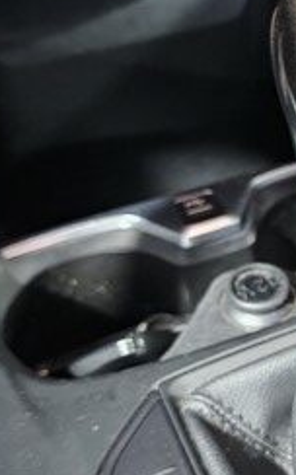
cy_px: 263
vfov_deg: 32.0
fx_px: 828
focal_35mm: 64
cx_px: 384
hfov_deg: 18.8
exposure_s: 1/25
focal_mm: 6.3
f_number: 1.7
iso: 1000
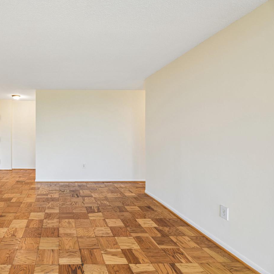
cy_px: 136
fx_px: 179
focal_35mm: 20
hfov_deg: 68.7
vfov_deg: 74.8
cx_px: 61
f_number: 8
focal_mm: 15
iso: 100
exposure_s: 1/2.5
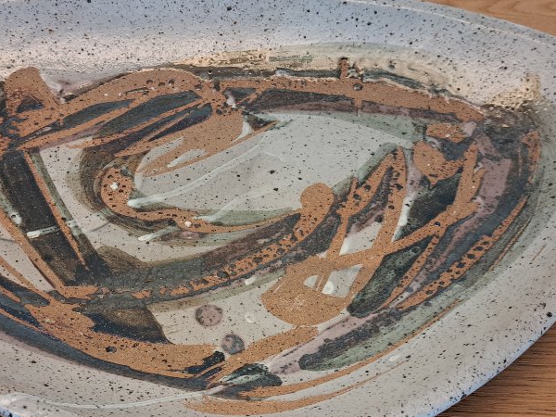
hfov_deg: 39.3
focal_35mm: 48
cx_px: 195
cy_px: 263
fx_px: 771
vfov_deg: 30.1
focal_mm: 5.23
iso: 500
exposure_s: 1/50
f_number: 1.8
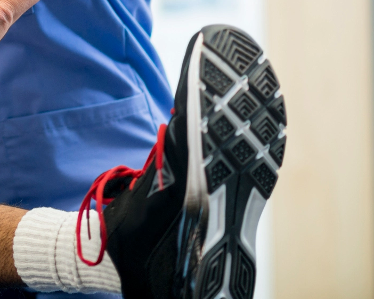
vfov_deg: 6.4
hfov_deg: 7.9
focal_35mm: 241
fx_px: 2667
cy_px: -64
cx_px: -180
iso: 100
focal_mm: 85
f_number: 1.6
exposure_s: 1/200
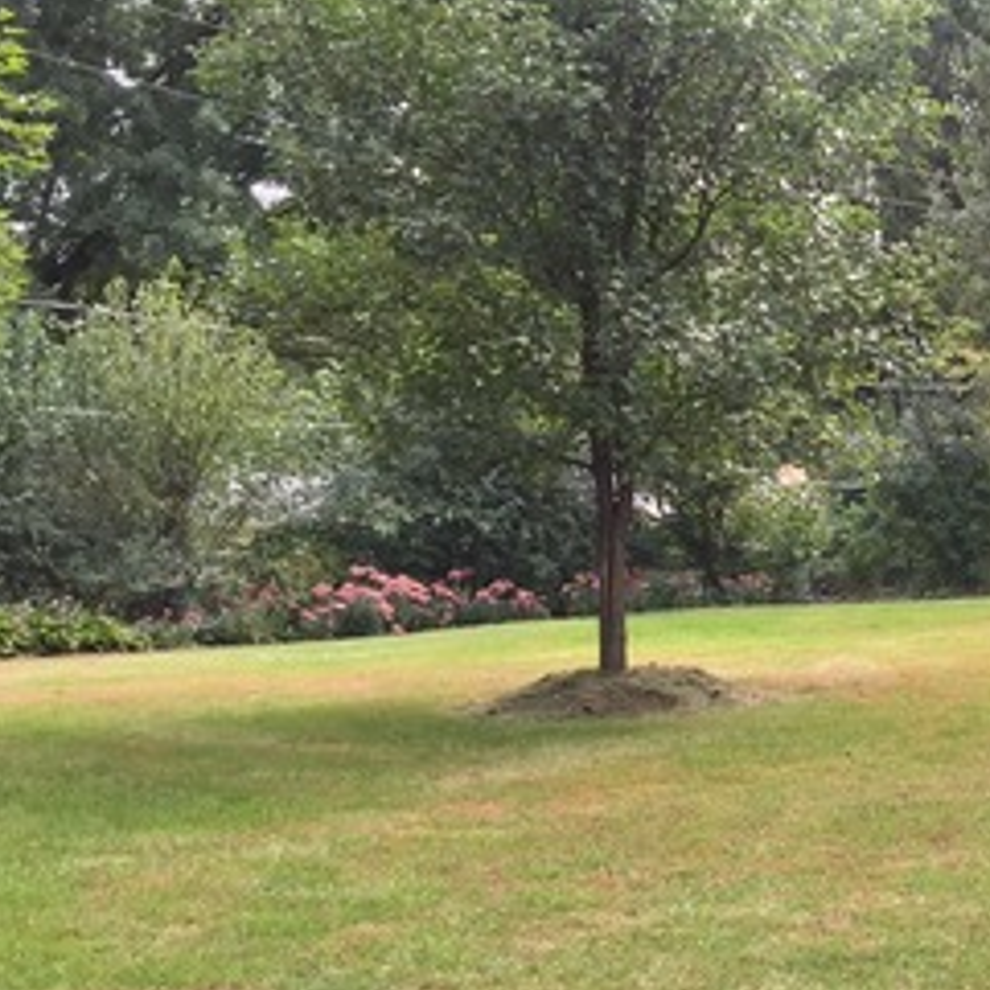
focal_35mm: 68
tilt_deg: -3.6
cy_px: 571
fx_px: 2200
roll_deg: -1.4
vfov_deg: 25.3
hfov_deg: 23.0
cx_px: 1224
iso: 32
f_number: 2.2
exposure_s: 1/329
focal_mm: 4.15
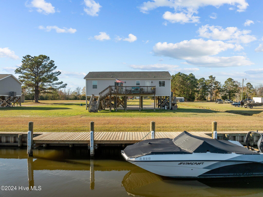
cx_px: 132
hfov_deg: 71.6
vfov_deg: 56.8
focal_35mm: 24
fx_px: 182
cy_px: 98
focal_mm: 12.29
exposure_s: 1/1600
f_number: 2.8
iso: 150
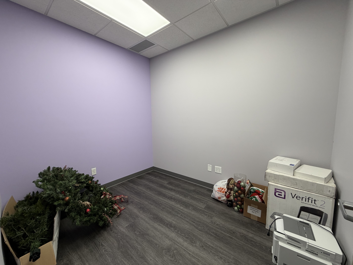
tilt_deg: -5.5
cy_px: 132
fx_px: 143
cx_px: 176
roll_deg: +1.9
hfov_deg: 102.1
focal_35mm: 14
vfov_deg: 85.7
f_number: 2.2
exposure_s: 1/120
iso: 125
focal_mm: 2.22
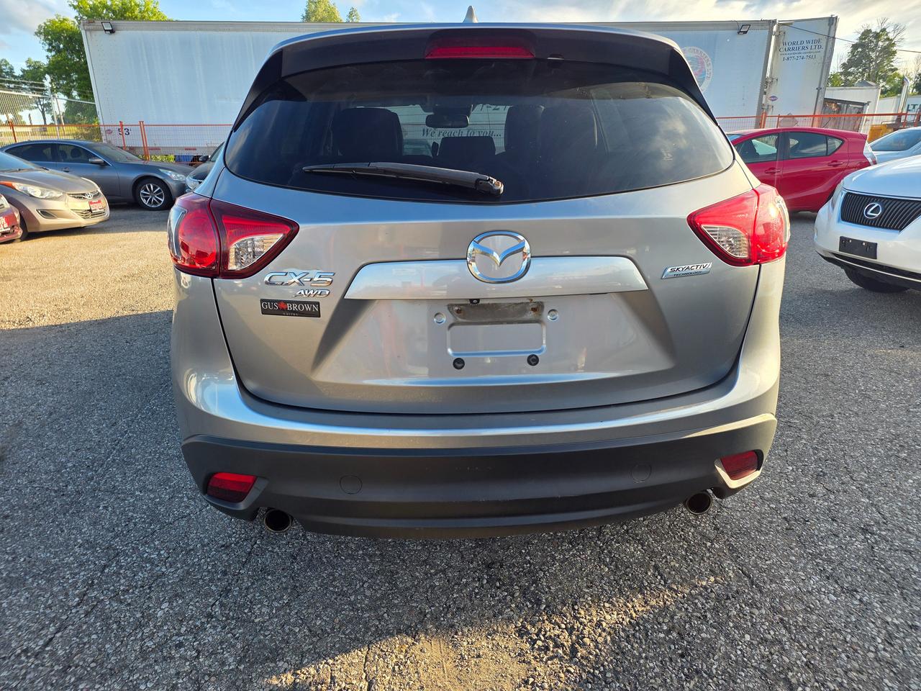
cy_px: 346
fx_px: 612
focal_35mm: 23
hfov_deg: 73.9
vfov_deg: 58.9
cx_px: 460
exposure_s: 1/359
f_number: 1.7
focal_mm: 6.25
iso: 32
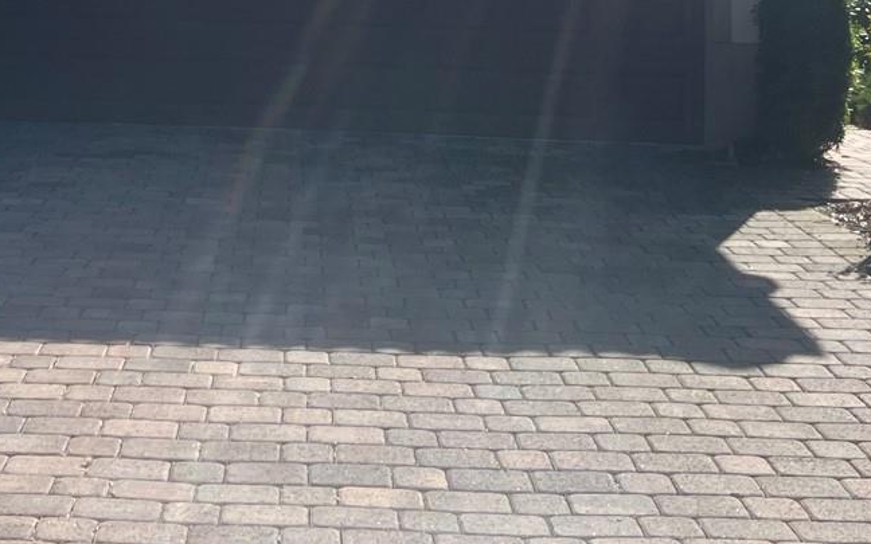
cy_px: -185
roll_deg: -1.5
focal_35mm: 68
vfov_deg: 17.8
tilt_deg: +4.8
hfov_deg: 29.7
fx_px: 1614
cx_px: 220
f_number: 1.5
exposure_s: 1/5587
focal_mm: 5.7
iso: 50
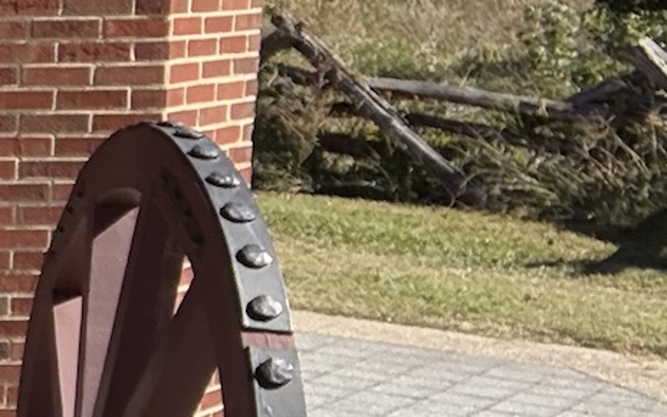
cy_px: 135
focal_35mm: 106
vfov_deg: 12.3
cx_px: -760
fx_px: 1927
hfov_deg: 15.0
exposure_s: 1/1000
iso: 25
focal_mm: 2.69
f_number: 1.9
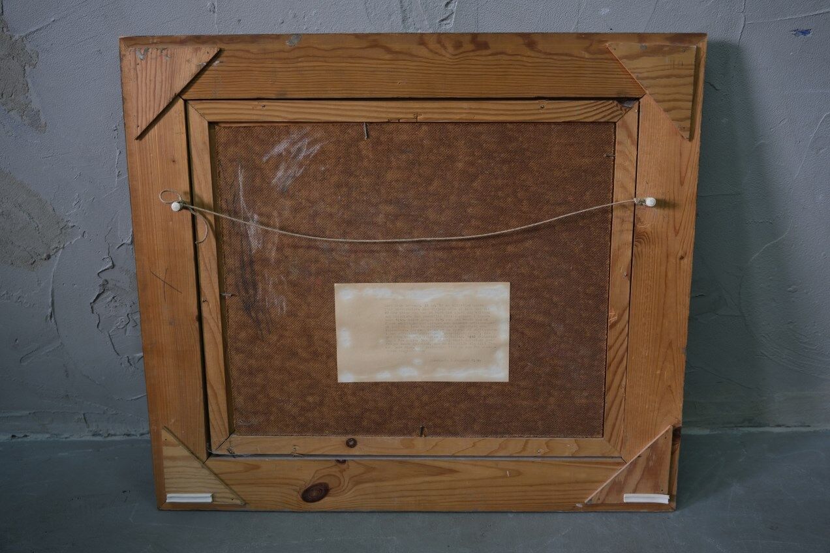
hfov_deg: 61.9
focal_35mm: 30
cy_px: 276
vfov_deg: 43.6
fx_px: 692
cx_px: 415
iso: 400
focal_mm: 20.2
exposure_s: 1/28
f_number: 4
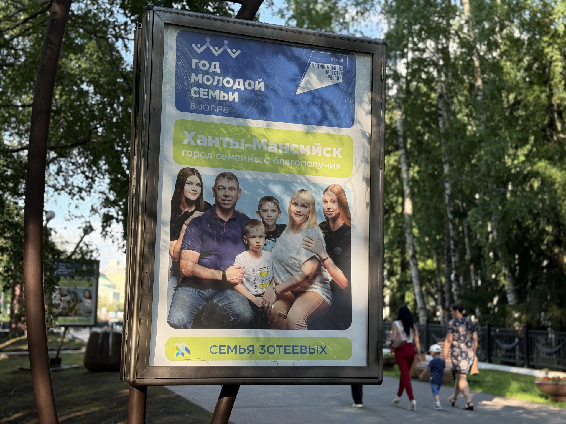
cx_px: 283
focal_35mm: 48
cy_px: 212
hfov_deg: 39.7
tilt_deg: +7.0
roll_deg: -1.1
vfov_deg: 30.3
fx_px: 785
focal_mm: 6.76
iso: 80
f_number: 1.78
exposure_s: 1/469
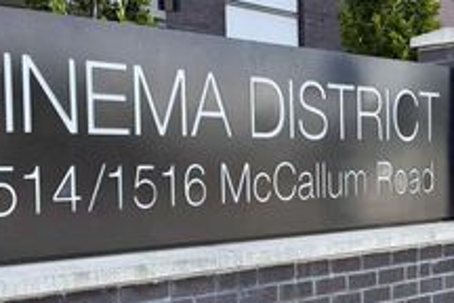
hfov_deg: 27.0
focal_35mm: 74
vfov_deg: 18.4
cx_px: 340
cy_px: 200
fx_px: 933
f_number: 1.78
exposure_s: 1/617
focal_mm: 6.76
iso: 80
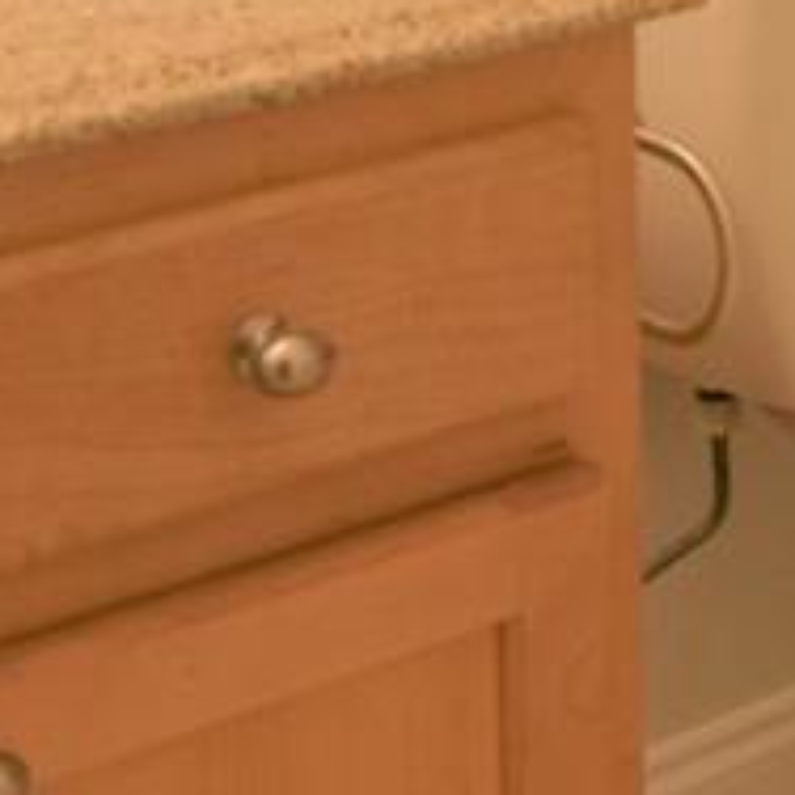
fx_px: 3108
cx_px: 973
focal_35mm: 120
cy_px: -668
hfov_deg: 14.1
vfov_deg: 13.1
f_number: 4.5
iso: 400
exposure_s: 1/80
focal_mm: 11
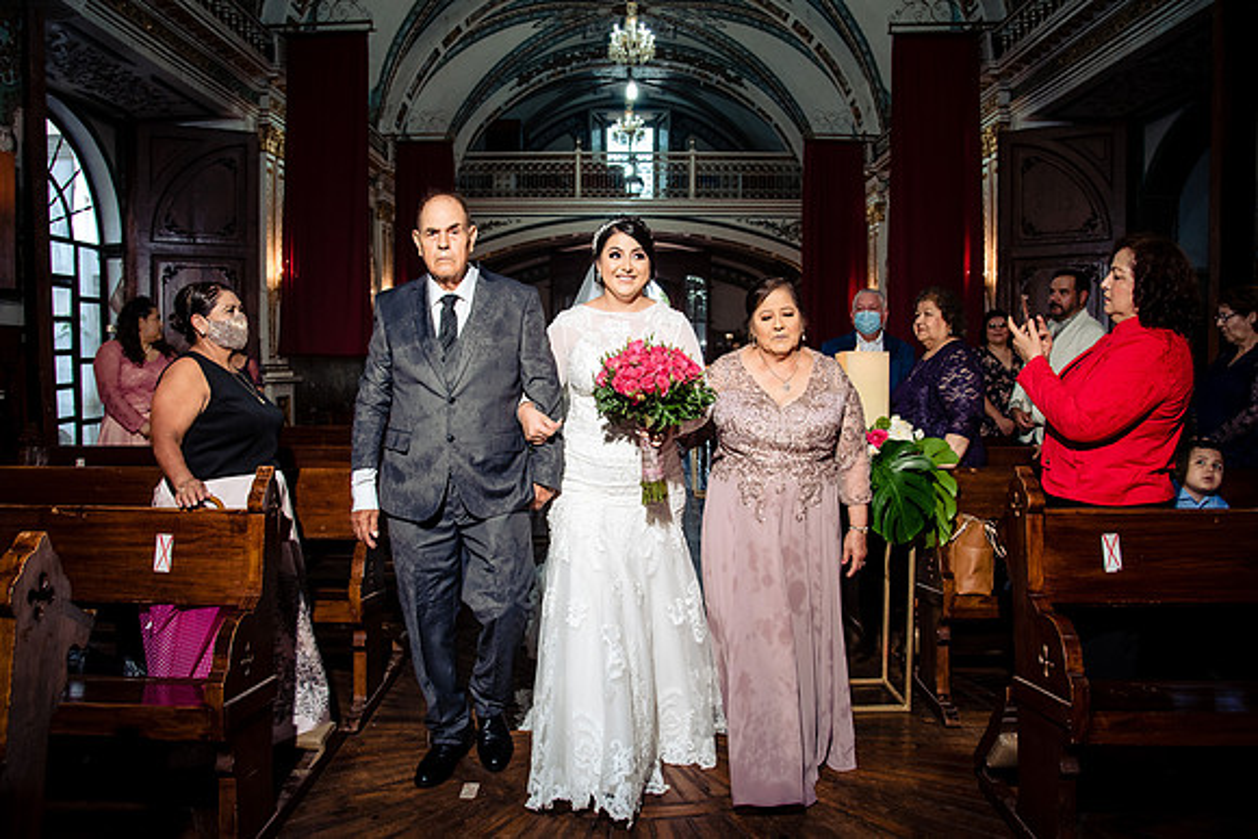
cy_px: 414
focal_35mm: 26
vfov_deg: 49.6
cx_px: 596
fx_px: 907
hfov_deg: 69.4
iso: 1600
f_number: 5.6
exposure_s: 1/160
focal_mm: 24
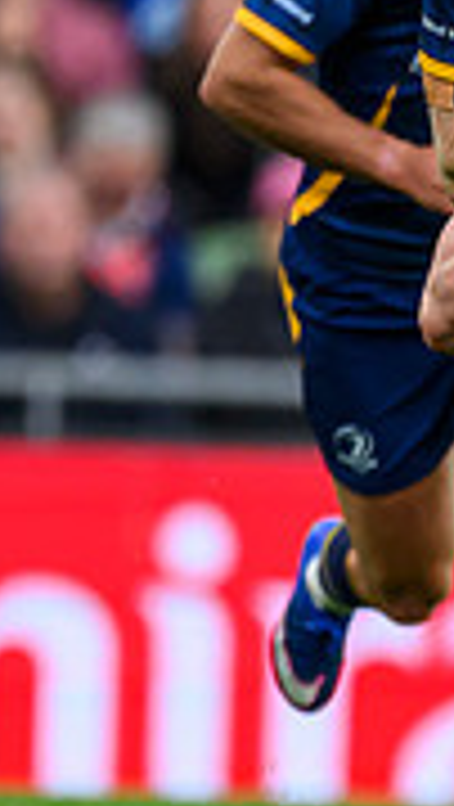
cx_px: 903
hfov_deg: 0.4
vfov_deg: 0.7
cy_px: 477
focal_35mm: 3011
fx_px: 64288
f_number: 4
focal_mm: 560
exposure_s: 1/1600
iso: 1000
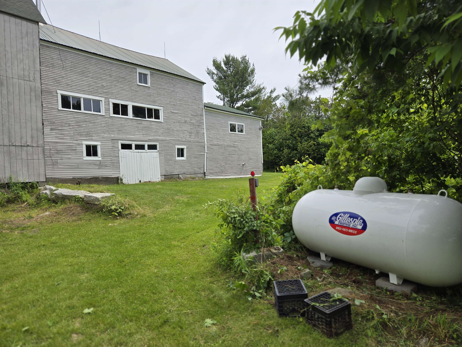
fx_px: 307
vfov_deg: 58.9
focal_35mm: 23
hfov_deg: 73.9
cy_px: 174
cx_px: 231
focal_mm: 5.4
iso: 25
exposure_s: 1/1695
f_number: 1.8
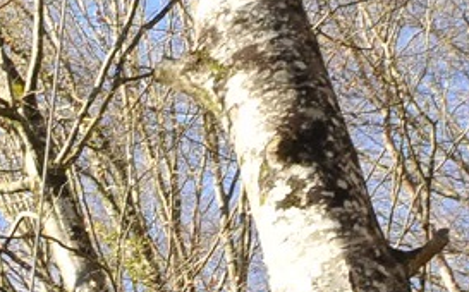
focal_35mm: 127
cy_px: 845
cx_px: -878
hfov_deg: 11.3
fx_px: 1622
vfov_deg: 8.7
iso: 800
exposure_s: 1/250
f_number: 8
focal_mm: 17
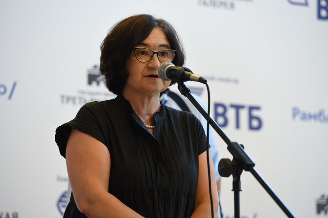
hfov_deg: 10.3
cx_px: 164
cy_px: 109
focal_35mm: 200
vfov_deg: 6.9
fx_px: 1821
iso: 2500
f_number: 5
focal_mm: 200
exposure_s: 1/100
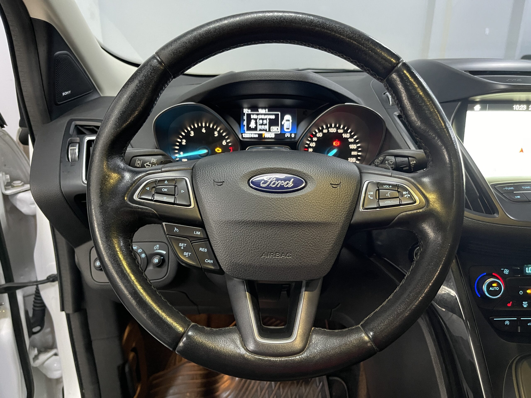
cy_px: 199
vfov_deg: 54.9
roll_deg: -0.9
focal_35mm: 25
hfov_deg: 69.4
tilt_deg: -21.6
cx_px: 266
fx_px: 383
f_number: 1.6
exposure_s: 1/36
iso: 640
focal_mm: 5.1
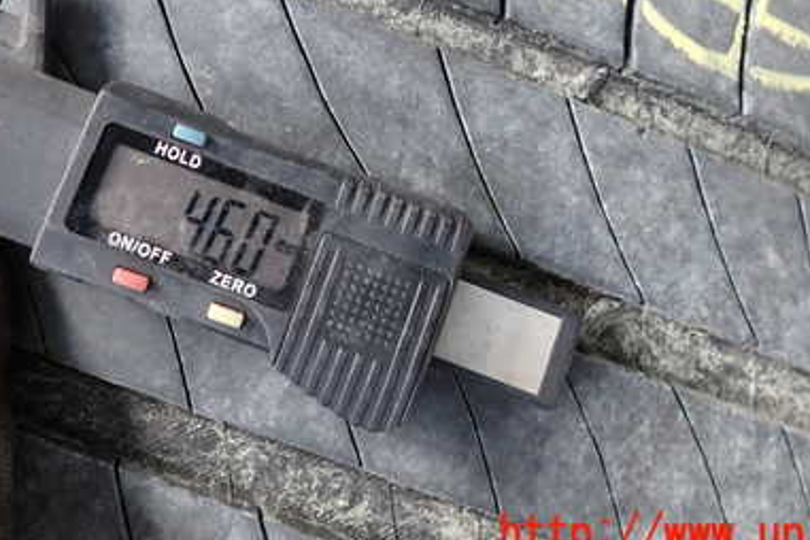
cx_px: 342
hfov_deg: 47.2
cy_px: 83
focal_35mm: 41
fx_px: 922
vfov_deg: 31.5
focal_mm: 4.5
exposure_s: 1/60
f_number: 2
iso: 160
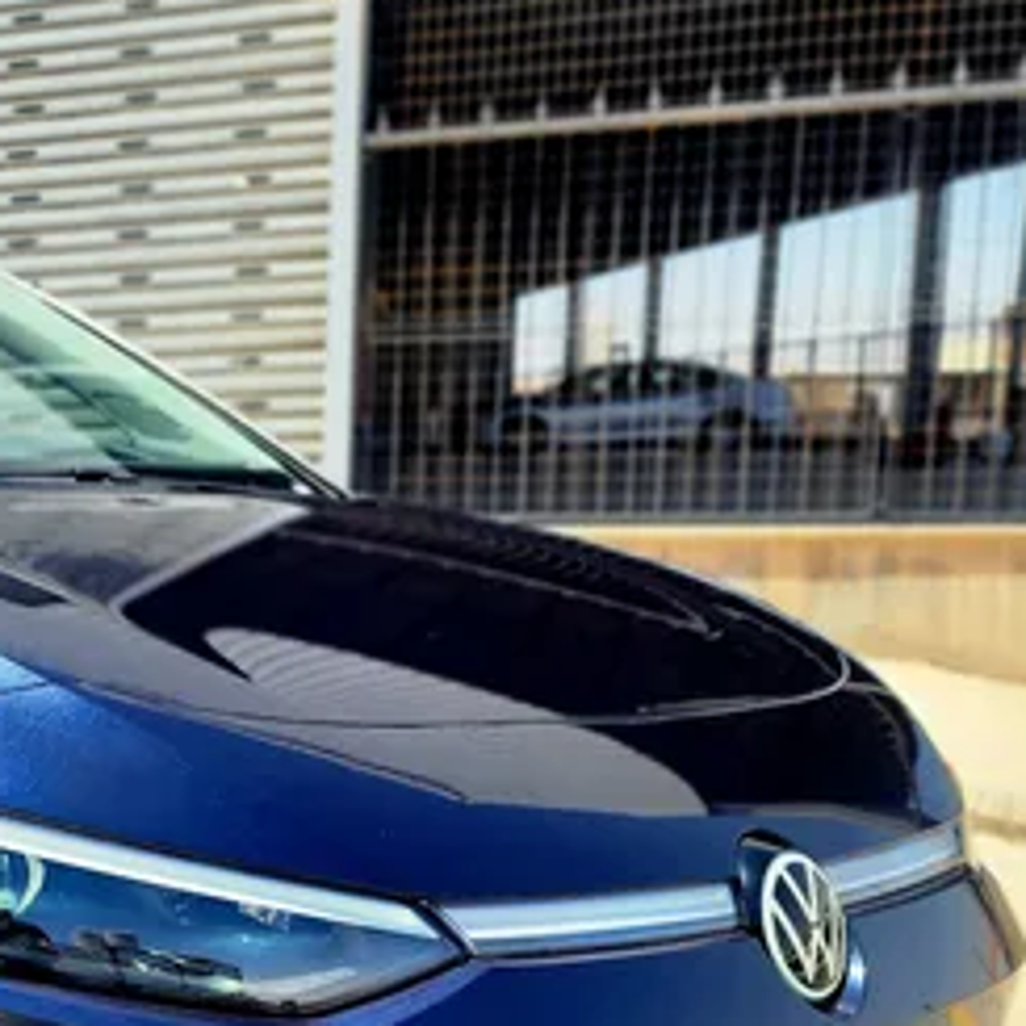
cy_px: 724
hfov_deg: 28.6
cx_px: -159
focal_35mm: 53
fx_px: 1777
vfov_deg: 31.8
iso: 12
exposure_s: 1/667
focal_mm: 6.4
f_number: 1.8
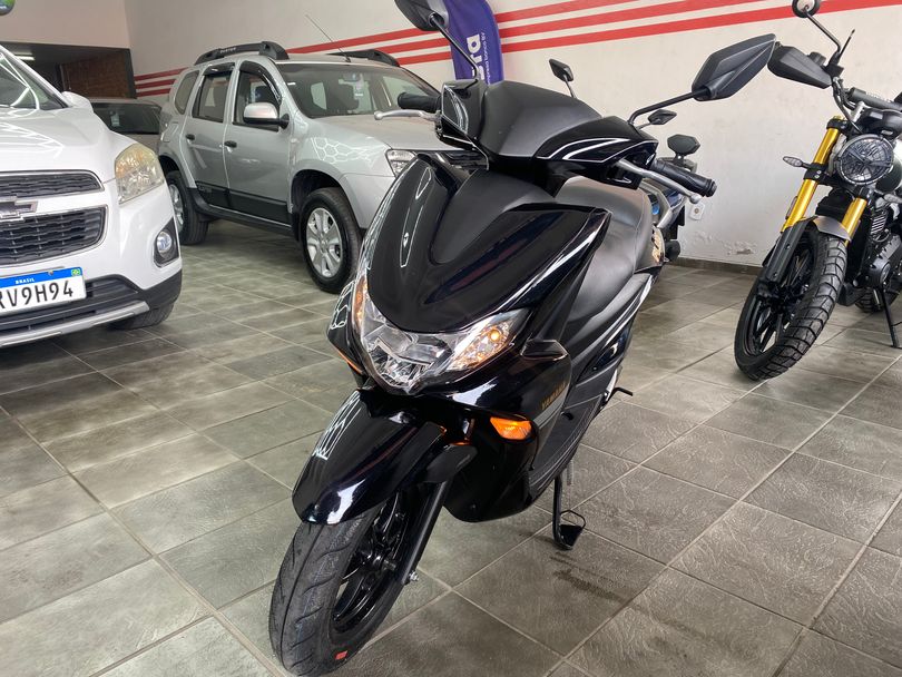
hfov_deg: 67.3
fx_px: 678
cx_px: 451
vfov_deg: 53.1
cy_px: 338
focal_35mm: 26
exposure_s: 1/120
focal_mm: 4.25
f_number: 1.8
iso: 100
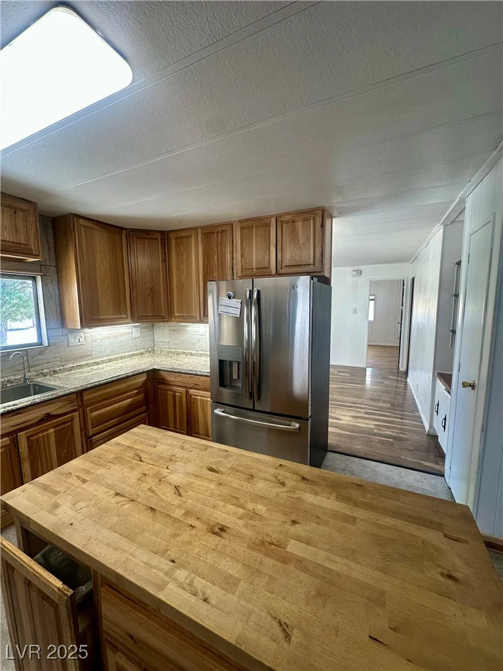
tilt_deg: -5.8
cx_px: 252
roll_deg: +0.0
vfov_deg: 102.1
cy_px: 336
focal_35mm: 14
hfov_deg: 85.7
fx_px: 271
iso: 100
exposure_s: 1/120
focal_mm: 2.22
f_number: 2.2
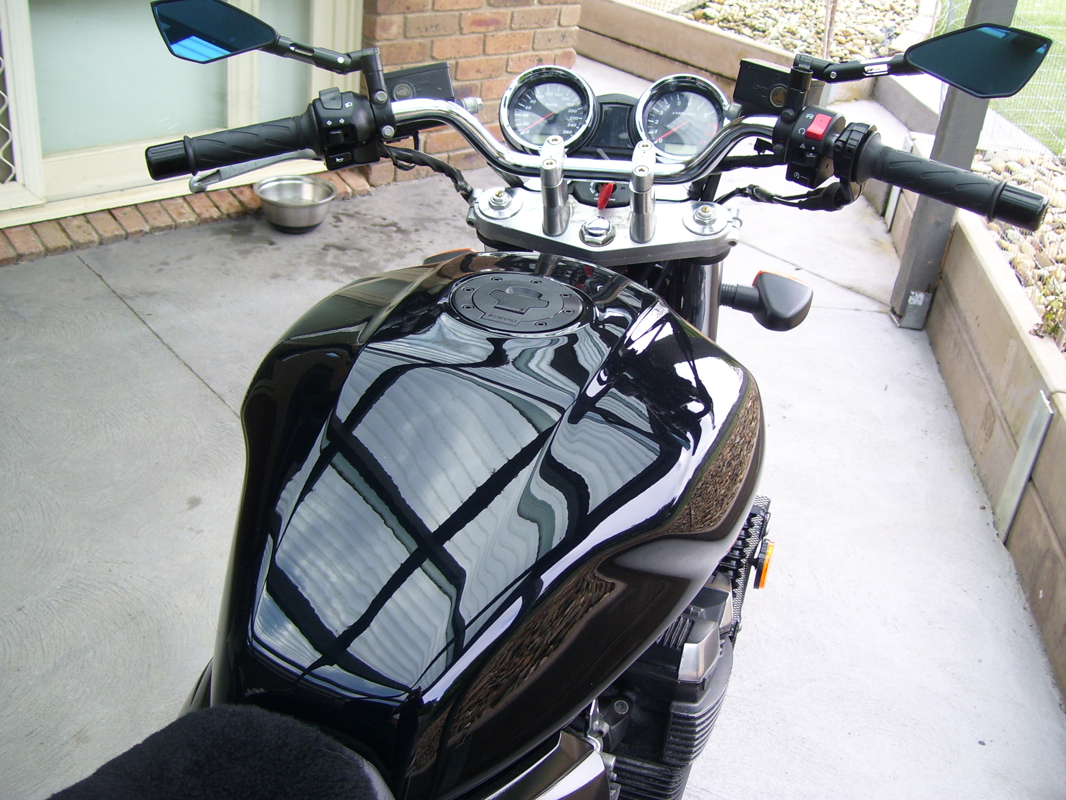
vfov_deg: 38.7
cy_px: 400
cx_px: 533
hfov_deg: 50.1
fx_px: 1139
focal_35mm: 37
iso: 80
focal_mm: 6
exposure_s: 1/180
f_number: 2.7
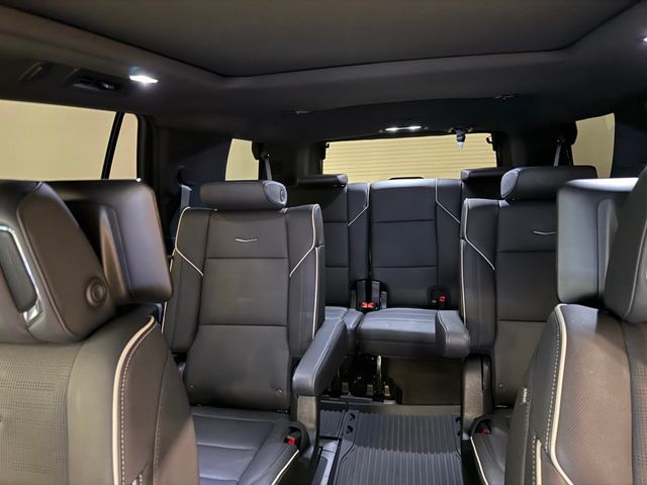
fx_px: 449
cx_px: 324
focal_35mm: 24
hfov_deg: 71.6
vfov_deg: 56.8
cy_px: 242
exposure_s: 1/12
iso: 1000
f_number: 1.78
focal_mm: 6.76
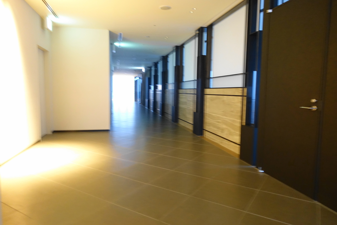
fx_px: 225
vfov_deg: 53.1
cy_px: 112
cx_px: 168
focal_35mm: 24
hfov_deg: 73.7
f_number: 1.8
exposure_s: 1/8
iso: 800
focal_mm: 8.8
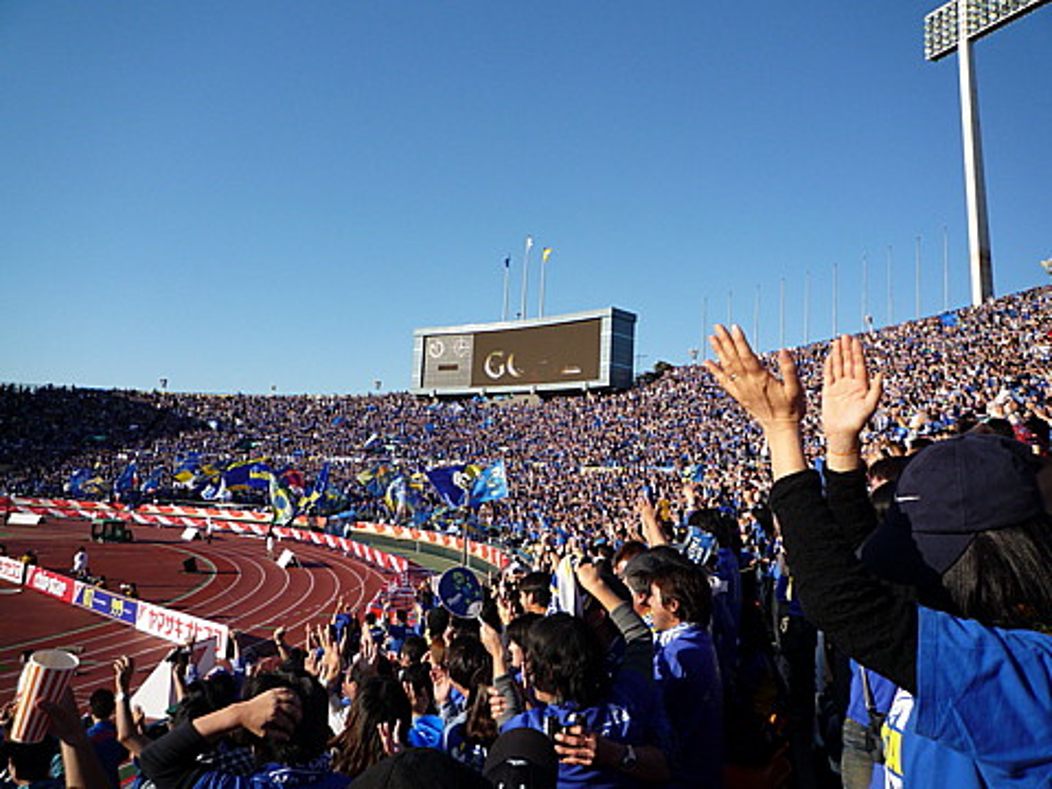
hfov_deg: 69.4
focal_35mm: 25
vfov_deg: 54.9
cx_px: 526
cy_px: 394
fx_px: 760
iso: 100
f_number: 4
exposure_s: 1/640
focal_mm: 4.4
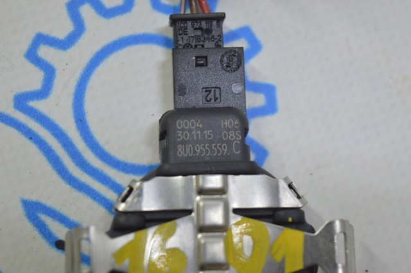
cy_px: 136
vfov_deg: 16.5
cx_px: 206
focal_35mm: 82
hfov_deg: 24.6
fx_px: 941
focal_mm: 55
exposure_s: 1/20
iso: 400
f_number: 5.6
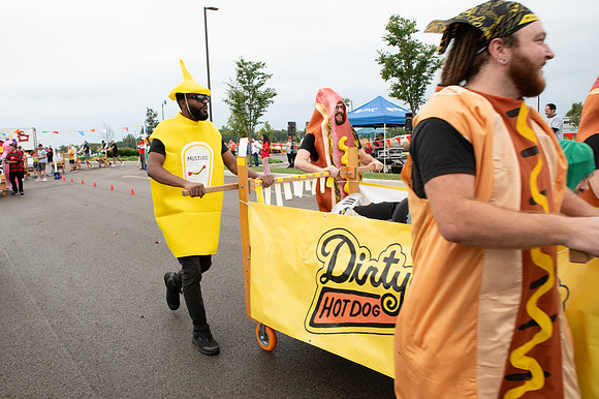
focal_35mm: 27
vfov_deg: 48.5
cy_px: 199
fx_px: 443
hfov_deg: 68.0
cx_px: 267
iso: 640
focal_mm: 24
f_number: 10
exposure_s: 1/200
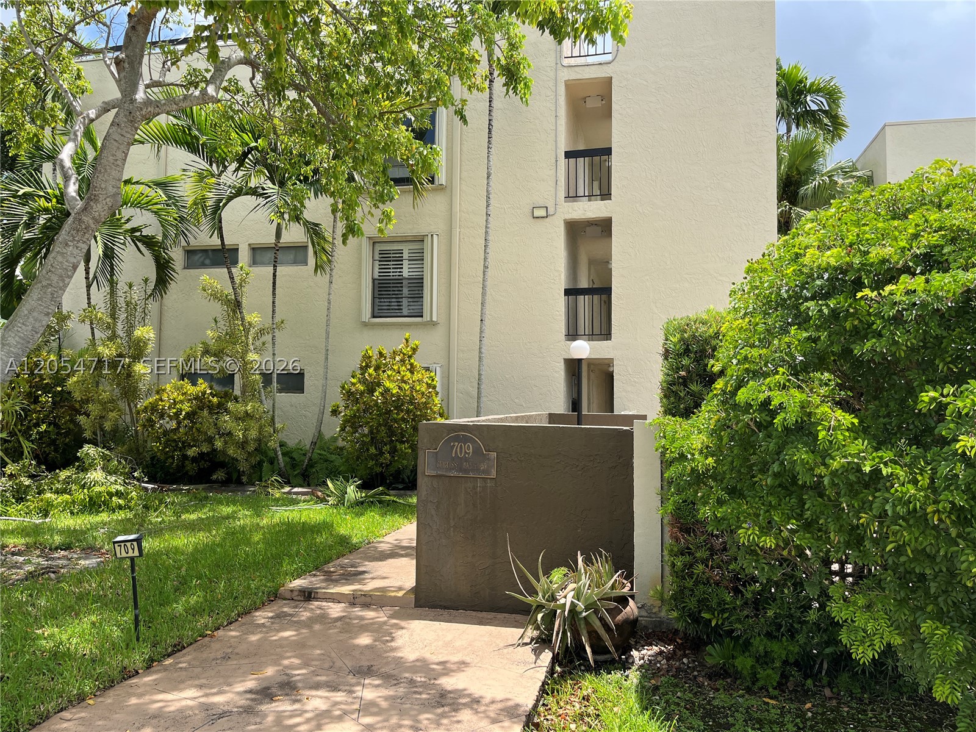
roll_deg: -0.5
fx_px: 733
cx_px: 488
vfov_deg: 53.1
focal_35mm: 26
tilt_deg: +4.6
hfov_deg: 67.3
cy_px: 366
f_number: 1.6
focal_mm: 5.1
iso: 50
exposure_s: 1/1695
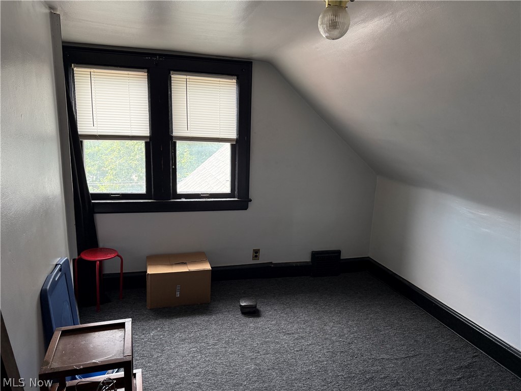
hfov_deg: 71.6
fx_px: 361
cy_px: 196
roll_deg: -1.6
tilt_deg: -11.1
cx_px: 260
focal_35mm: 24
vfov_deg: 56.8
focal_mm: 6.76
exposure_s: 1/111
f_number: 1.78
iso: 200
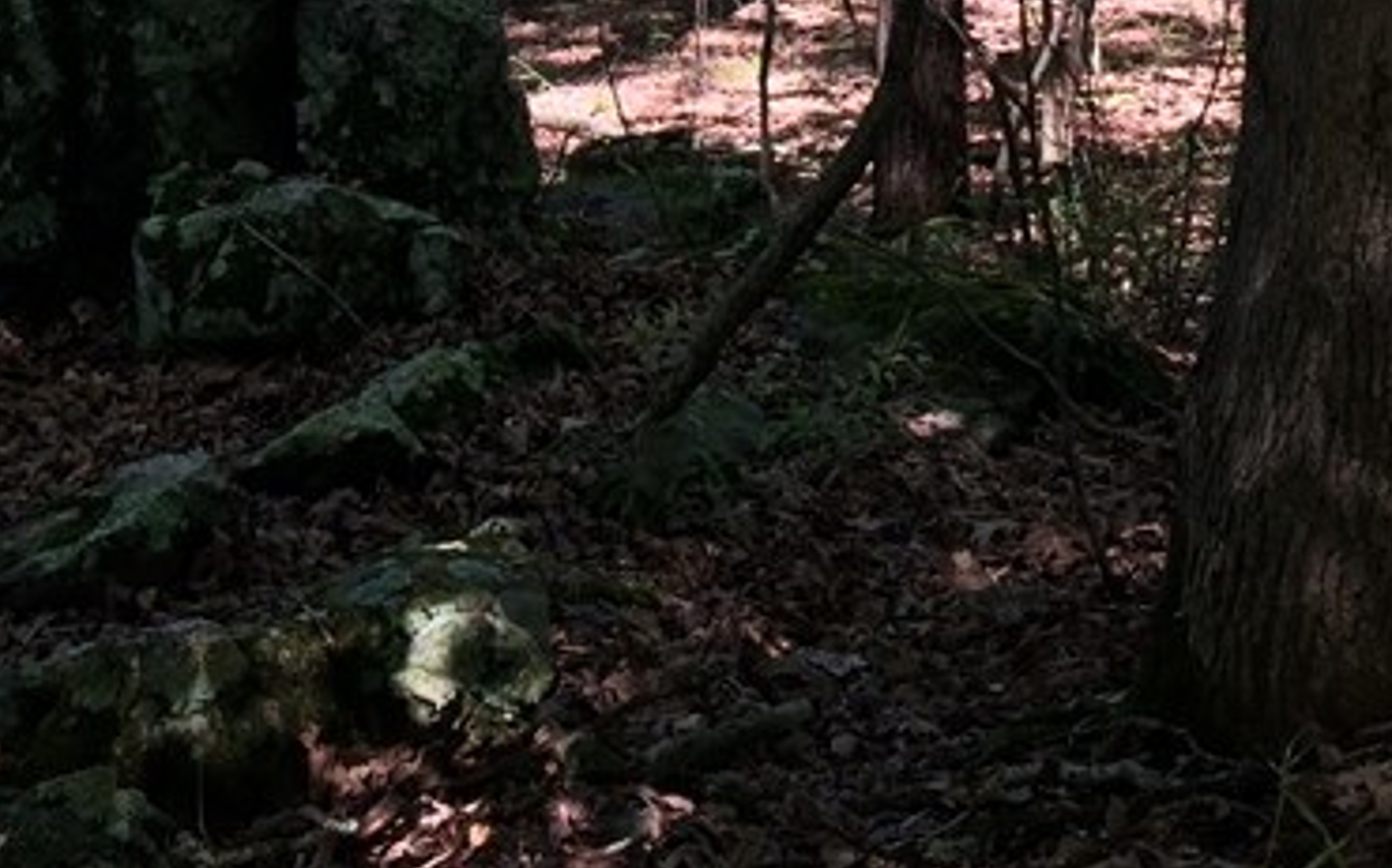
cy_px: -380
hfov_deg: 23.3
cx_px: 327
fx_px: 3337
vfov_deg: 14.0
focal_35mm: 88
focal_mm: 4.12
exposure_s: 1/126
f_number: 2.2
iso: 32
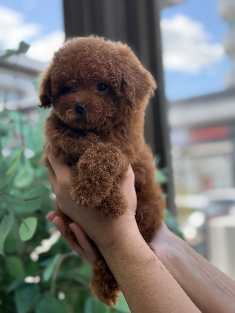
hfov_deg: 30.3
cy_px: 156
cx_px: 118
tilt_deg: +5.2
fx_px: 434
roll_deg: +4.2
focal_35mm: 48
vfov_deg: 39.7
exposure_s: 1/328
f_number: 1.78
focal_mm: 6.76
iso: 80
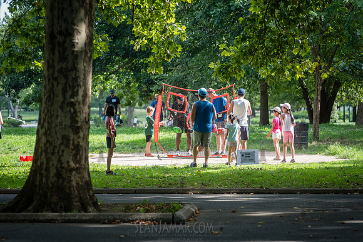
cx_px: 182
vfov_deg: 9.5
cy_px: 121
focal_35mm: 145
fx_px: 1462
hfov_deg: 14.2
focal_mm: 145
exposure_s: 1/320
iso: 200
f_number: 4
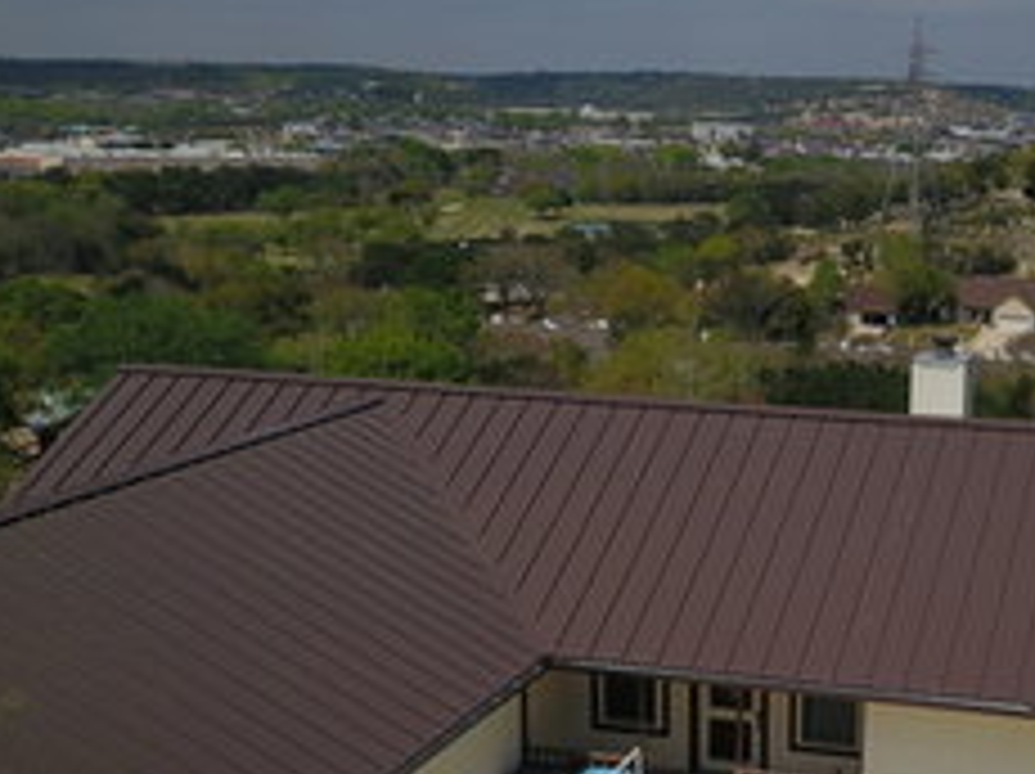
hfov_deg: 32.3
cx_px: 837
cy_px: 630
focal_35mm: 58
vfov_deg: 24.7
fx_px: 1732
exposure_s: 1/4115
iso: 100
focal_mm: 4.73
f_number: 2.2
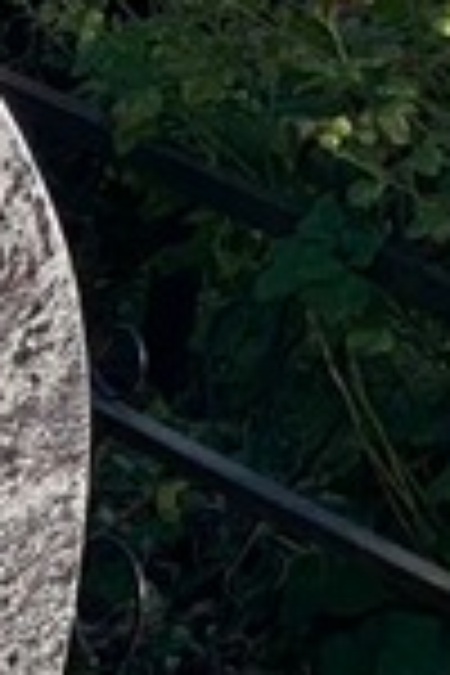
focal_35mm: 289
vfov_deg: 7.0
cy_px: 1044
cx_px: -1310
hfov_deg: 4.4
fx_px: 5418
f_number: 2
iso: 20
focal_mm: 6
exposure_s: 1/922
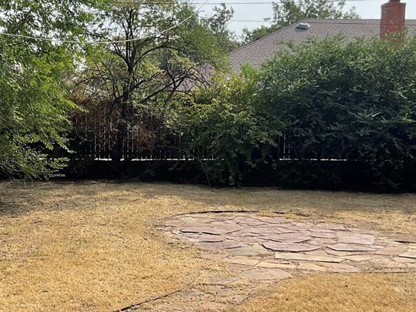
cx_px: 136
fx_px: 661
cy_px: 166
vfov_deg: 26.6
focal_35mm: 55
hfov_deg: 34.6
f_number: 1.8
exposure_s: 1/855
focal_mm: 3
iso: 16
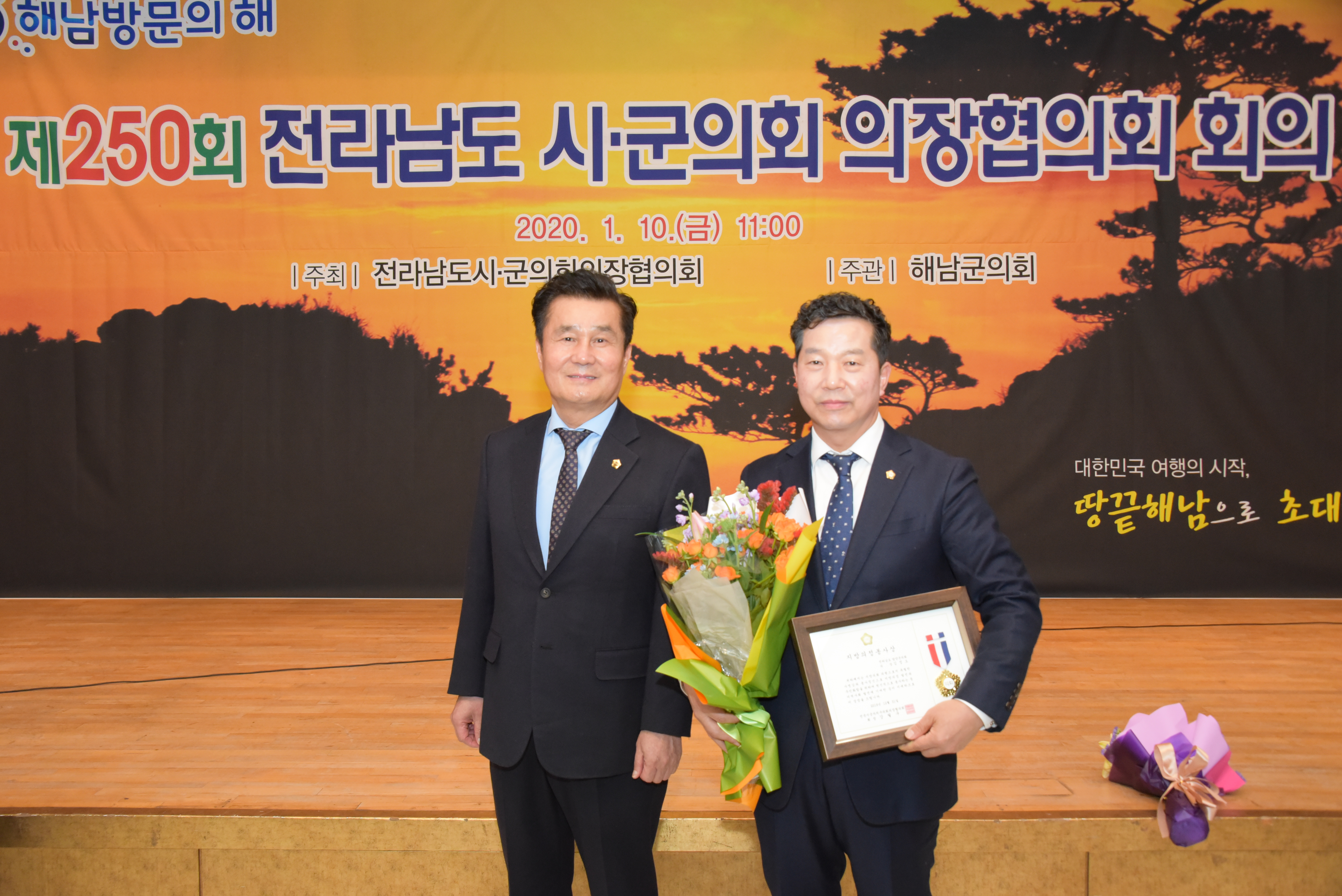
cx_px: 671
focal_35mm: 35
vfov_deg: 37.9
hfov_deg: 54.4
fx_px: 1305
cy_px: 448
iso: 3600
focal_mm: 35
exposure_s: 1/200
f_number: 8
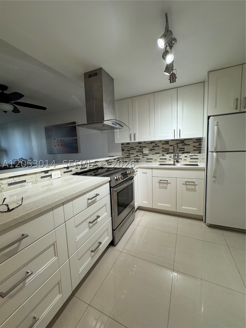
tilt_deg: -6.7
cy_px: 164
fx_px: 133
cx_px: 123
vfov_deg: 102.1
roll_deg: +3.1
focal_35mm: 14
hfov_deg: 85.7
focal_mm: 2.22
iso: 250
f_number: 2.2
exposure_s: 1/120
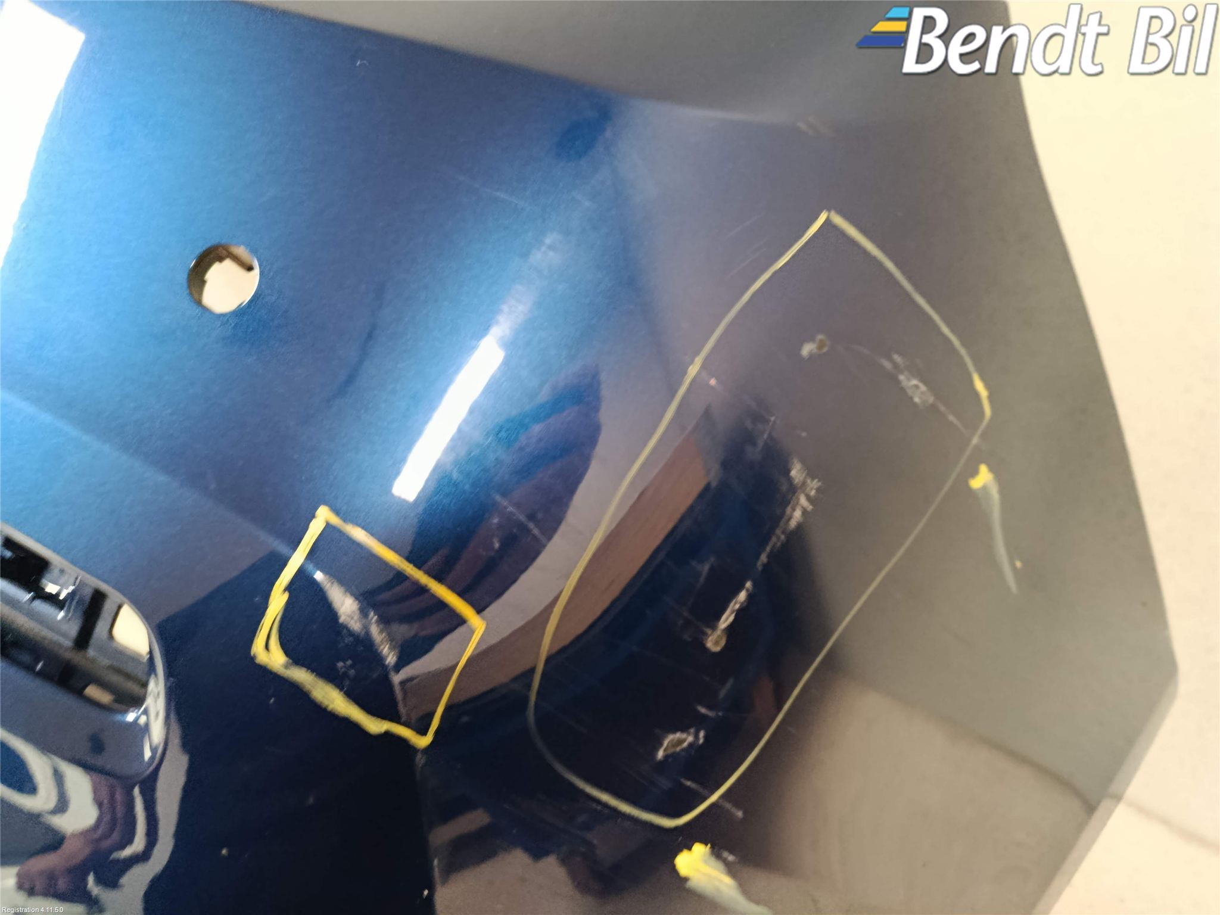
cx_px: 610
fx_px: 846
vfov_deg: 56.8
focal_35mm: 24
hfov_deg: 71.6
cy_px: 458
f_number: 1.7
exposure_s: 1/16.7
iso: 5237
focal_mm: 5.24
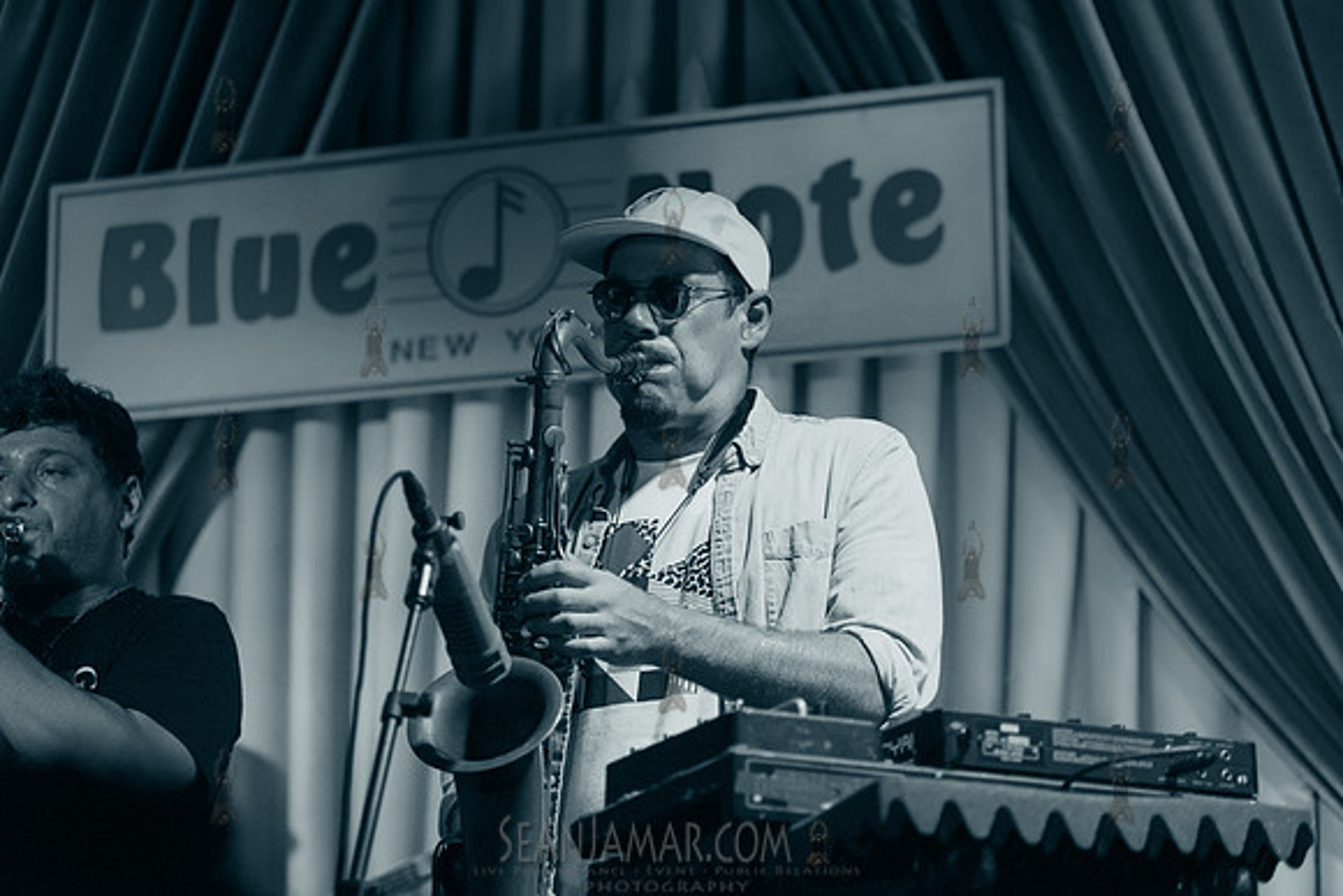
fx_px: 3731
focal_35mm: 100
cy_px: 448
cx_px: 672
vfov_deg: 13.7
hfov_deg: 20.4
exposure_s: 1/640
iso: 2500
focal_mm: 100
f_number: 2.8
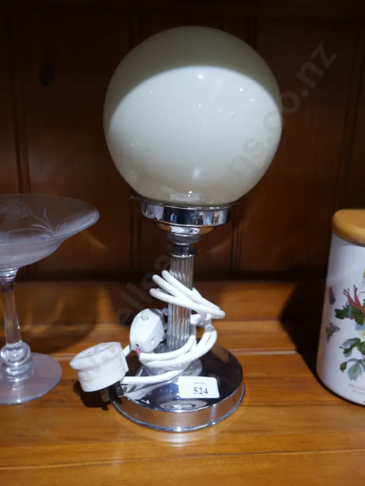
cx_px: 182
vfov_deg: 56.8
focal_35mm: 32
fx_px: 450
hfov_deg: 44.2
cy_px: 243
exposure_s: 1/60
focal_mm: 16
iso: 500
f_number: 3.6
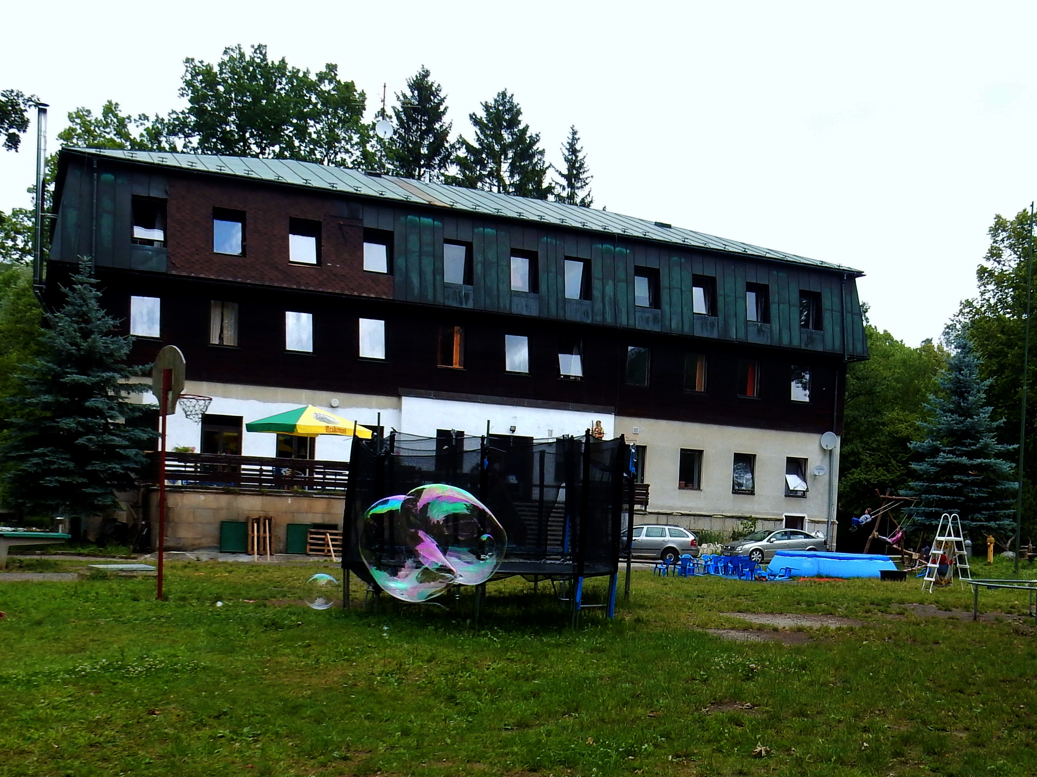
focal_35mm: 25
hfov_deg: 69.4
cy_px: 388
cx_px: 518
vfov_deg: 54.9
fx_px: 749
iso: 125
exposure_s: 1/500
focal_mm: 4.5
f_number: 3.7
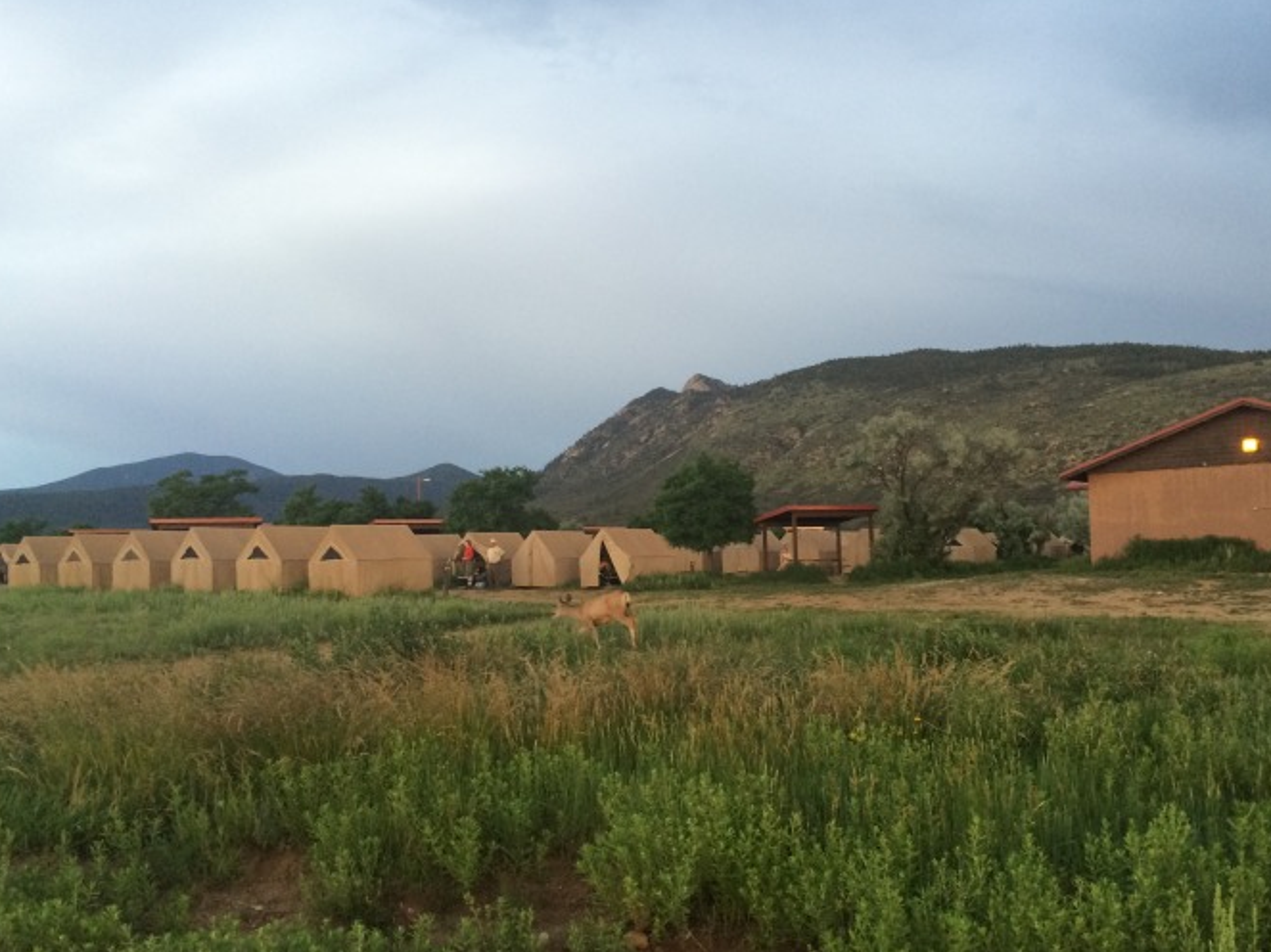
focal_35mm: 35
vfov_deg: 40.7
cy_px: 502
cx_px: 730
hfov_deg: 52.4
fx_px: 1285
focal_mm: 4.15
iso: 50
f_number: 2.2
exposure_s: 1/30
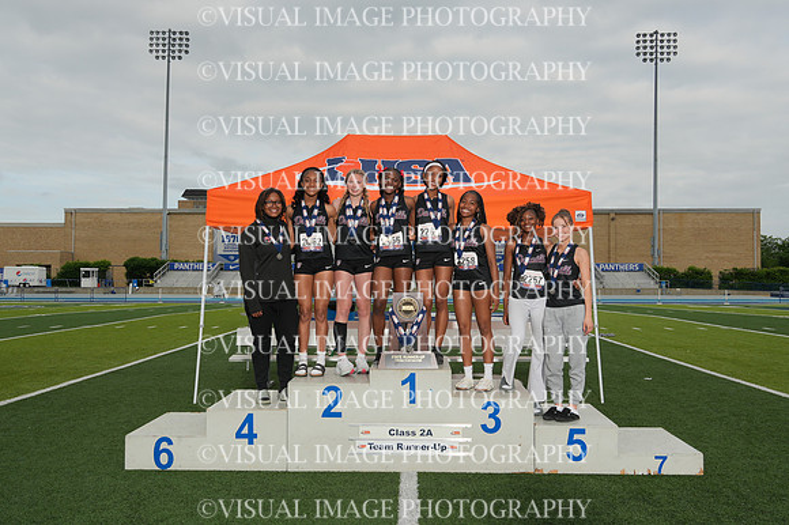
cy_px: 262
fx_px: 723
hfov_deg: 57.3
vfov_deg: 39.9
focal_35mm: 33
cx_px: 394
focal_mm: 22
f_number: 10
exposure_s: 1/160
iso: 100
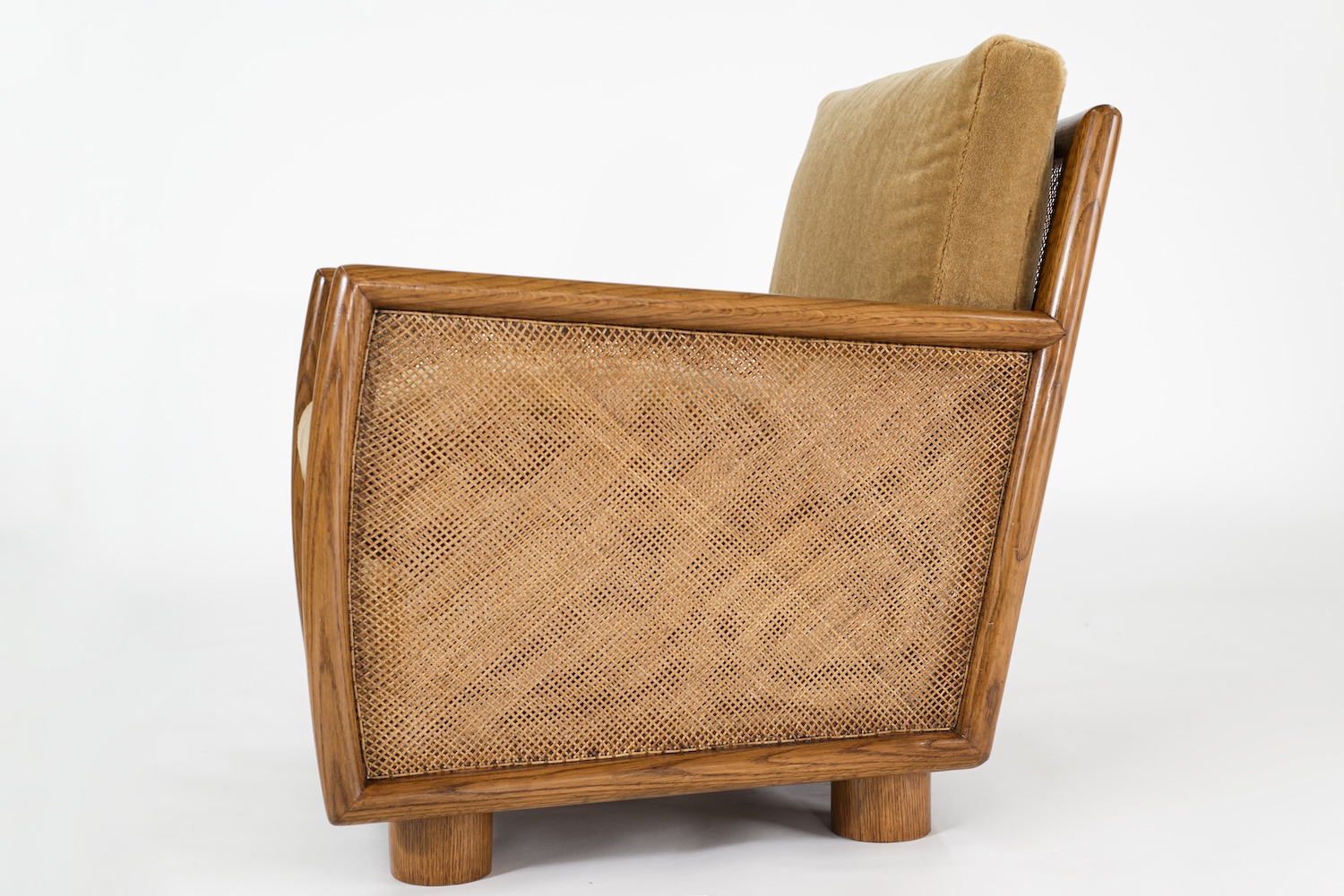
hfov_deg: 39.6
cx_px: 672
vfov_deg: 27.0
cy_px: 448
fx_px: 1867
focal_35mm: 50
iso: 320
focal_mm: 50
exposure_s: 1/100
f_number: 5.6
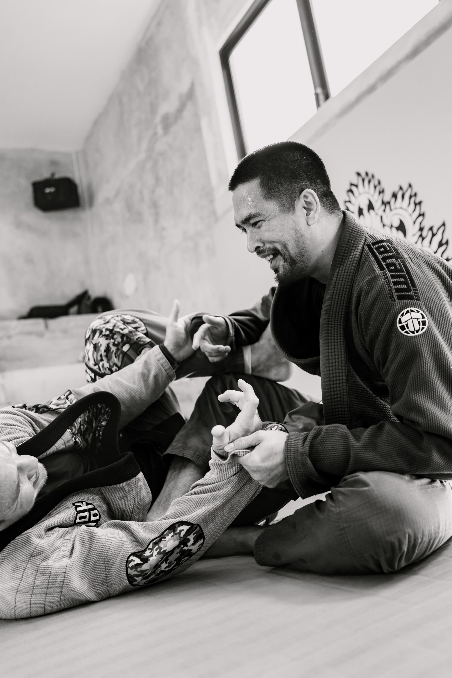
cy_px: 339
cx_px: 226
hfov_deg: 42.3
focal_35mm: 31
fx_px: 584
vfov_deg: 60.3
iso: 400
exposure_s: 1/200
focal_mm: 31
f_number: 2.8
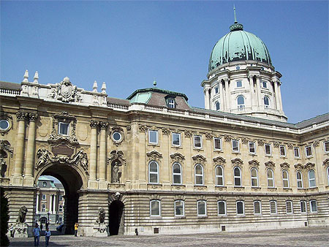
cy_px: 124
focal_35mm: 36
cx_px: 164
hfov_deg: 51.3
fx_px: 342
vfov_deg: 39.7
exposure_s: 1/762
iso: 80
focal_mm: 6
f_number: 4.8
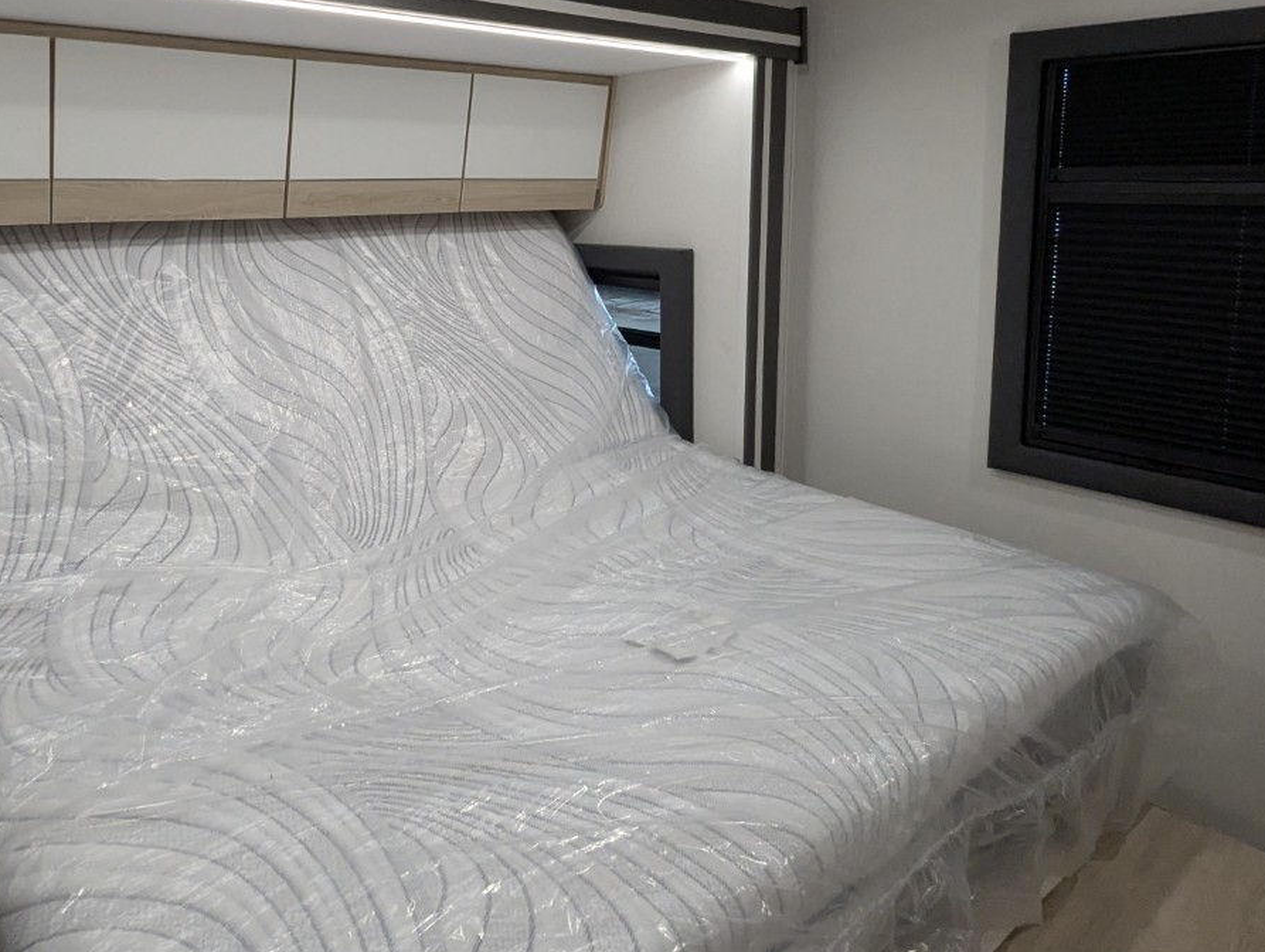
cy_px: 259
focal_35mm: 25
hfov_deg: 67.3
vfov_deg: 53.0
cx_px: 416
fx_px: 915
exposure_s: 1/137
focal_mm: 2.35
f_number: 2.2
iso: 347
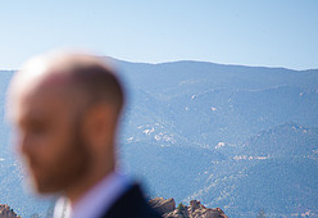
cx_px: -24
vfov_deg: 6.7
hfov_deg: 9.8
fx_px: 1844
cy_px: 251
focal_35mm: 207
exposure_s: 1/800
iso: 100
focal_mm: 85
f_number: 3.2
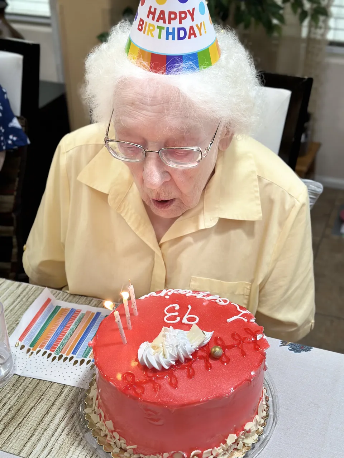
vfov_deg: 39.7
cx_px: 172
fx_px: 636
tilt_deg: -30.3
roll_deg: -0.7
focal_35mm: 48
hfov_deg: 30.3
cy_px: 229
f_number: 1.8
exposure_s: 1/120
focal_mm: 6.9
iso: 125
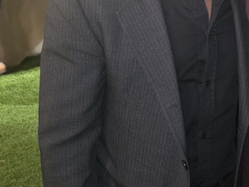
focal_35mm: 73
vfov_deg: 18.9
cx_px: 179
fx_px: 525
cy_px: -45
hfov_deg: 26.4
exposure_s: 1/11.4
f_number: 1.7
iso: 1250
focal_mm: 6.3
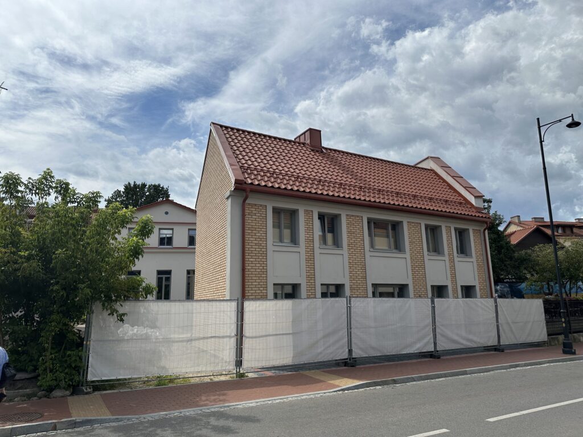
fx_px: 404
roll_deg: +1.2
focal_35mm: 24
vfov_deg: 56.8
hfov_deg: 71.6
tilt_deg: +12.0
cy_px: 218
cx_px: 292
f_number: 1.78
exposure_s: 1/7576
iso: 80
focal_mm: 6.86
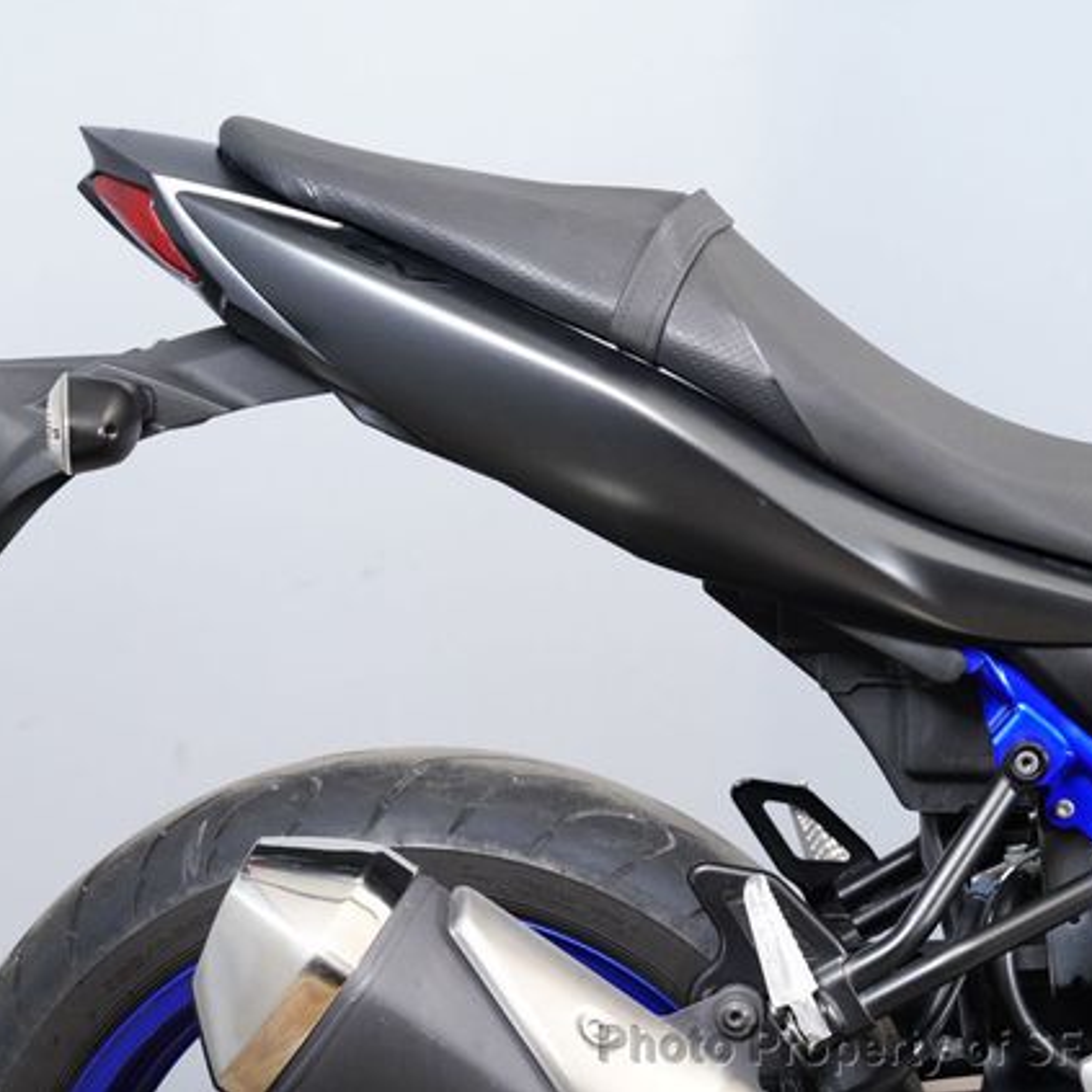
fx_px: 4818
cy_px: 543
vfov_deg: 12.9
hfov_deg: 12.9
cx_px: 467
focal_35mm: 135
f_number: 7.1
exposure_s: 1/80
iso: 5000
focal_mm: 105
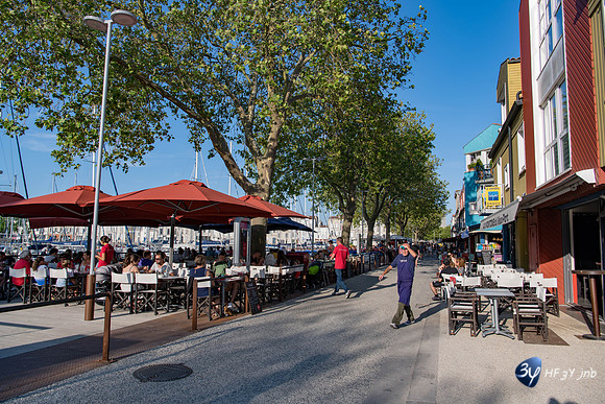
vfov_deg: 53.2
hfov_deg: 73.7
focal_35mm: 24
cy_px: 202
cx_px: 302
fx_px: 403
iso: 64
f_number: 6.3
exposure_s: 1/400
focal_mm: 24
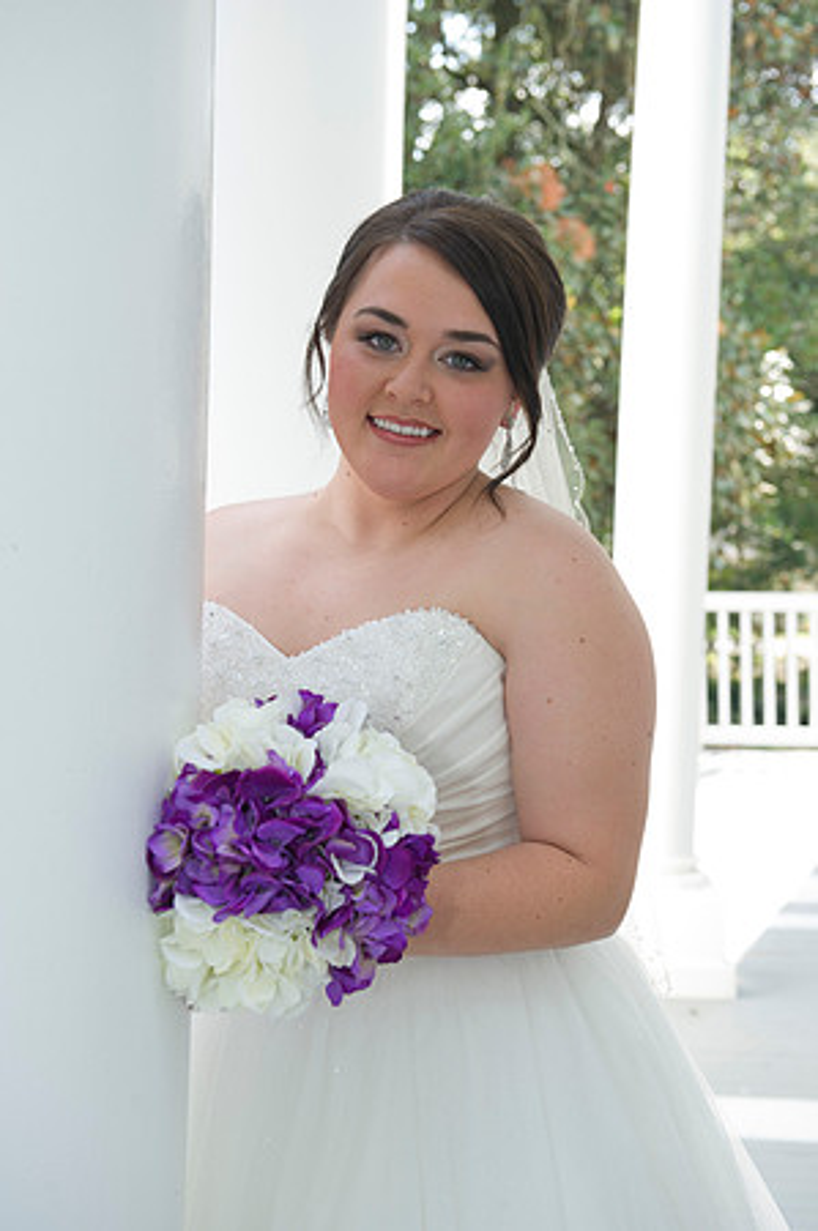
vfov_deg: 38.2
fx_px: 1776
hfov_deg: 25.9
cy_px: 616
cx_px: 409
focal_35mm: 52
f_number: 5.6
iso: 320
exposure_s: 1/100
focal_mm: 52
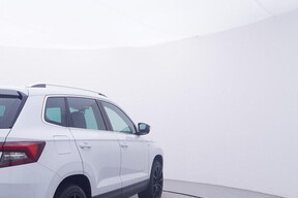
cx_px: 69
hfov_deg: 43.8
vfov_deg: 30.8
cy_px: 145
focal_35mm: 43
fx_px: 356
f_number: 5
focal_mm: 15
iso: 200
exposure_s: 1/80
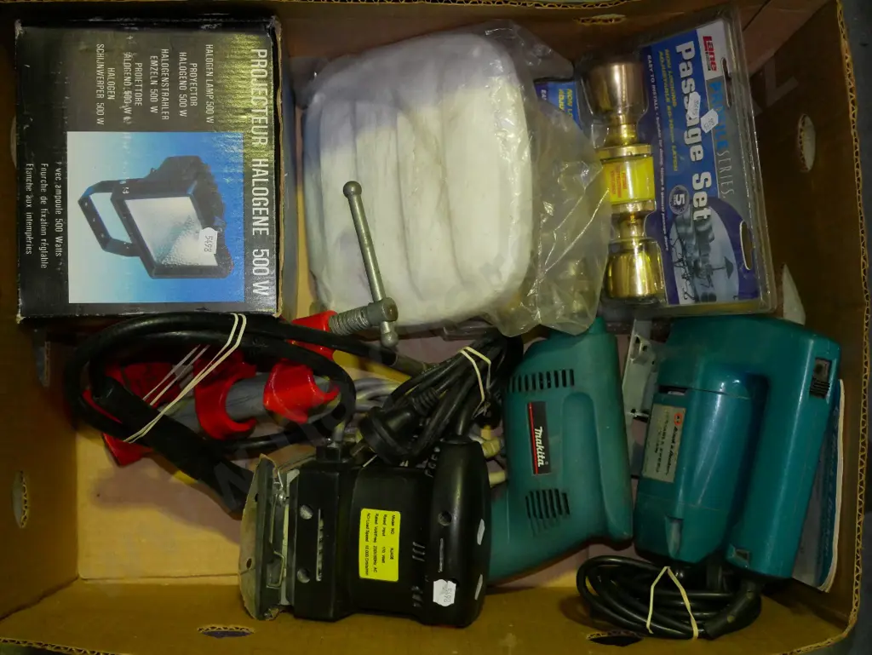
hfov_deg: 35.5
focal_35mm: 54
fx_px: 1361
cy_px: 328
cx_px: 436
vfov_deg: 27.1
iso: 3200
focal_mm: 27
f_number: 5.6
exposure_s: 1/160
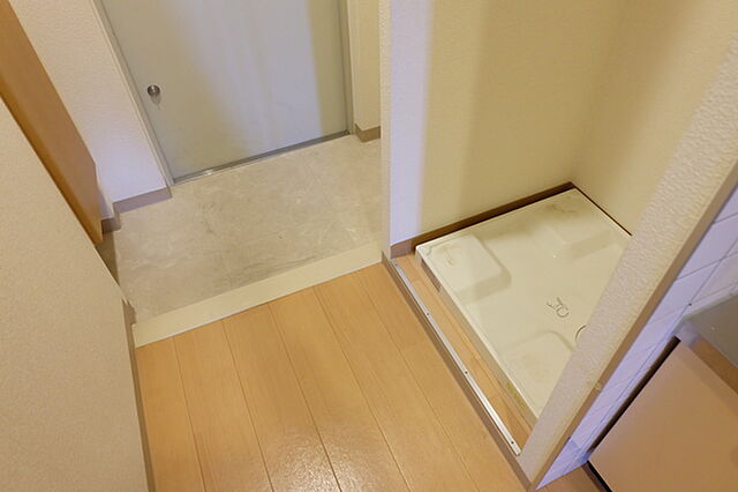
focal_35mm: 24
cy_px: 246
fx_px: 492
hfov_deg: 73.8
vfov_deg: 53.1
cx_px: 369
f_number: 3.5
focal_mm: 16
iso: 3200
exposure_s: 1/50
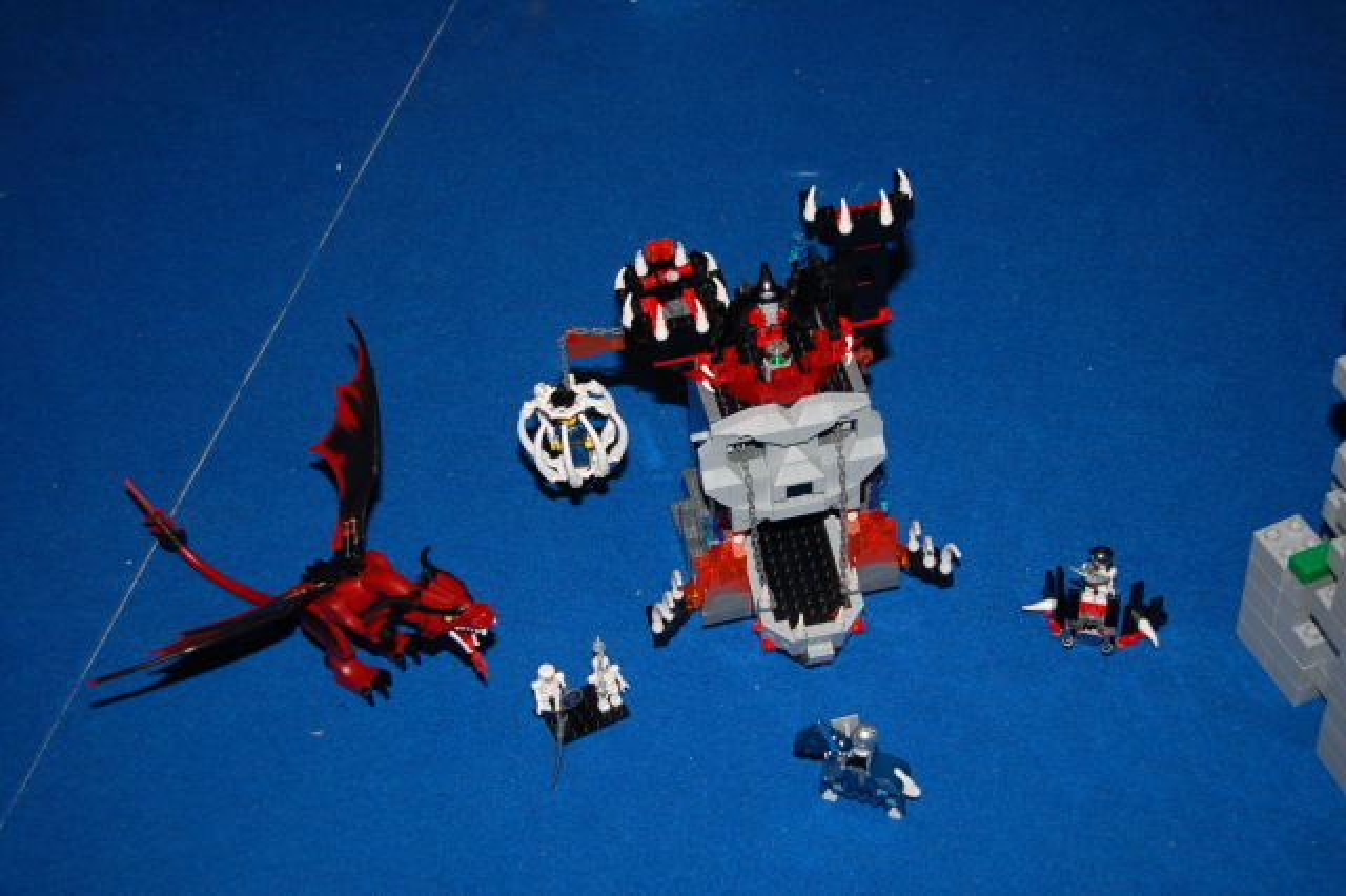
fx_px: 2354
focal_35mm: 63
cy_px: 448
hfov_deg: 31.9
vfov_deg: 21.5
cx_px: 673
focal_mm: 42
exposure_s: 1/60
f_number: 5.3
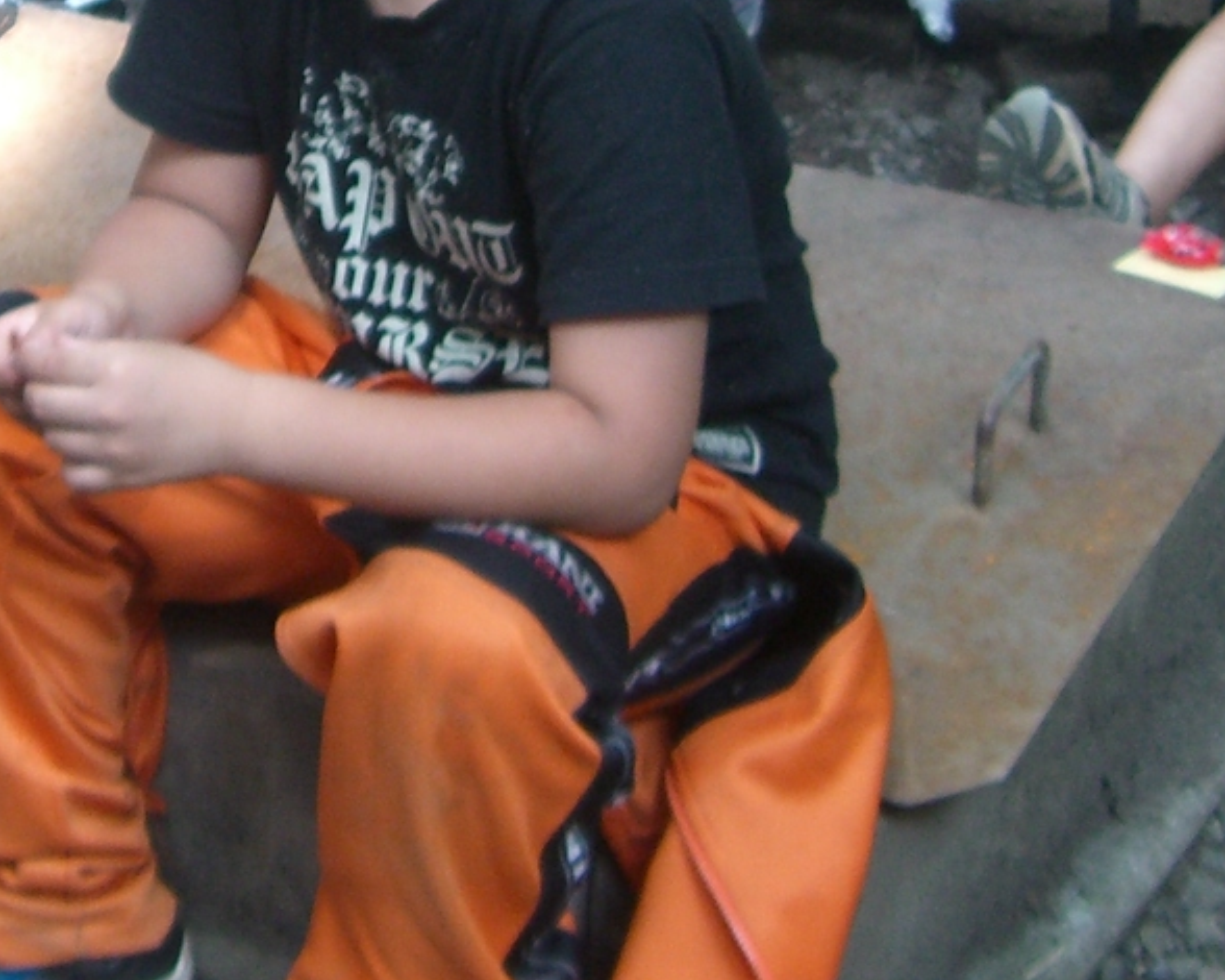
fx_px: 3661
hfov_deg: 18.8
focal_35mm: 101
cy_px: -77
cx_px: 248
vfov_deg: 14.9
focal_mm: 6.2
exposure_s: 1/125
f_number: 2.7
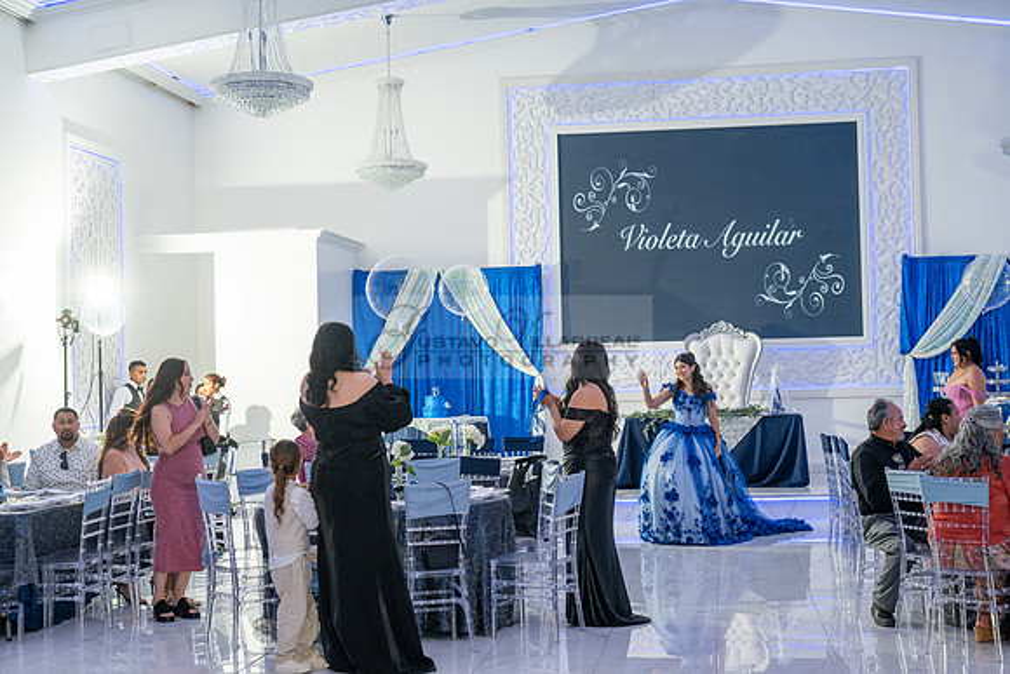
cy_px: 337
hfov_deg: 38.2
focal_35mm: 52
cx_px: 505
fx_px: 1459
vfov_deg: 26.0
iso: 400
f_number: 4.5
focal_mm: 52
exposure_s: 1/200
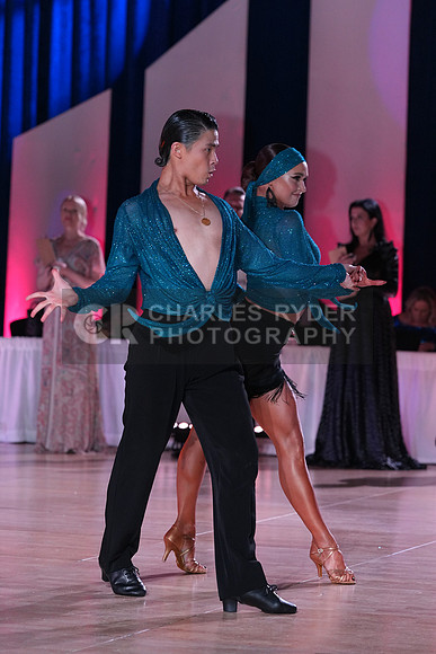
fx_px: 2451
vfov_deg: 15.2
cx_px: 218
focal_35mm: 135
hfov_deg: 10.2
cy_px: 327
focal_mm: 135
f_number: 4.5
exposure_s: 1/250
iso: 2500
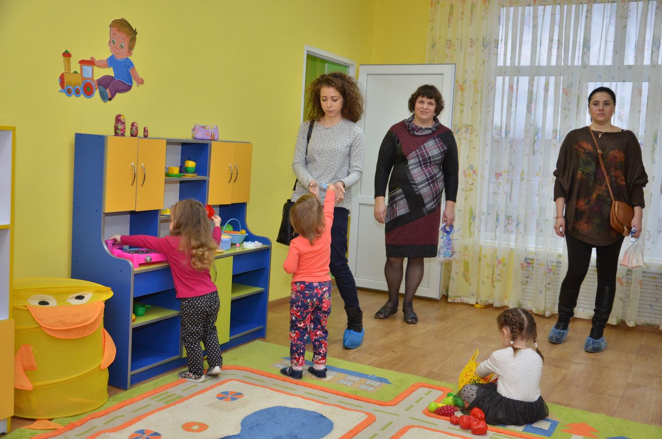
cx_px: 331
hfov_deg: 51.4
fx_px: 688
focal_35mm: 38
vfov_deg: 35.3
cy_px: 220
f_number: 4
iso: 800
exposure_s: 1/200
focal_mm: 25
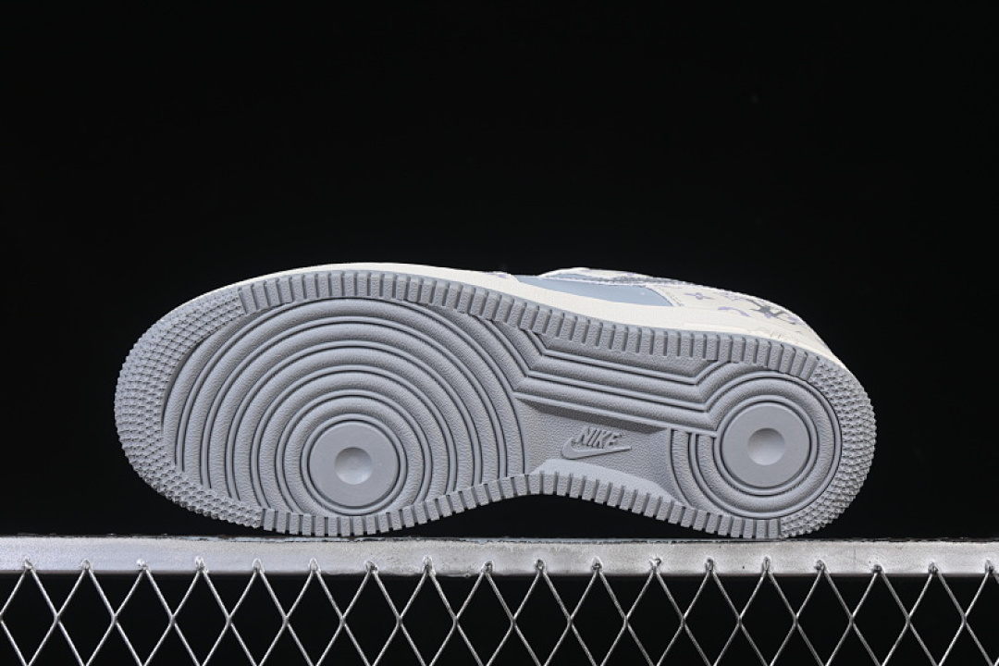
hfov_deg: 27.0
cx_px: 500
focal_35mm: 75
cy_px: 333
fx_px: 2081
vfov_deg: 18.2
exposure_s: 1/80
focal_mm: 50
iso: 160
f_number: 8
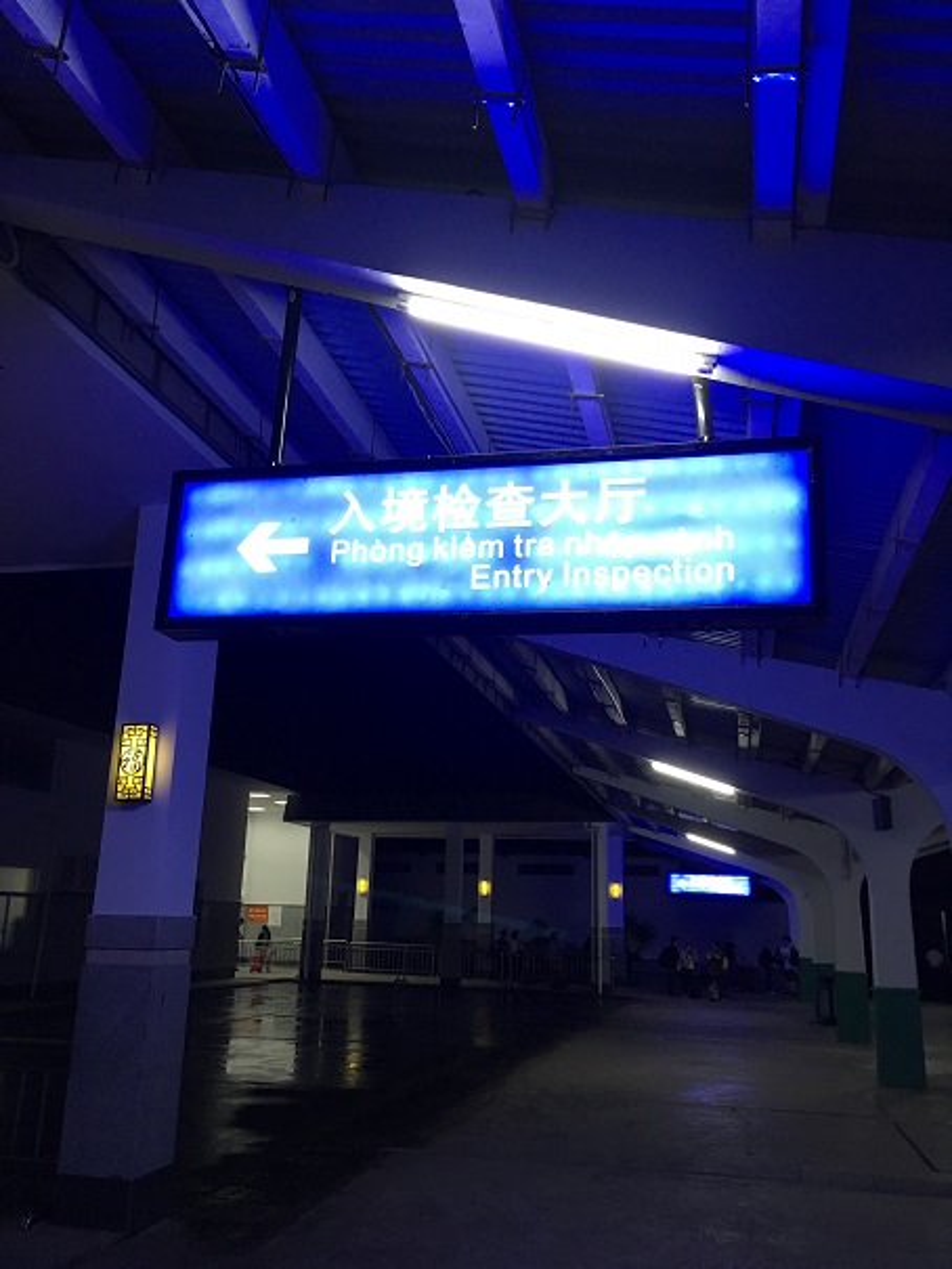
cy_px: 634
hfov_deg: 48.2
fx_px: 1063
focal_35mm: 29
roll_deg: -2.3
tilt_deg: +14.6
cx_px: 476
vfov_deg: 61.6
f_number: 2.2
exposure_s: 1/33
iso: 125
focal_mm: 4.15
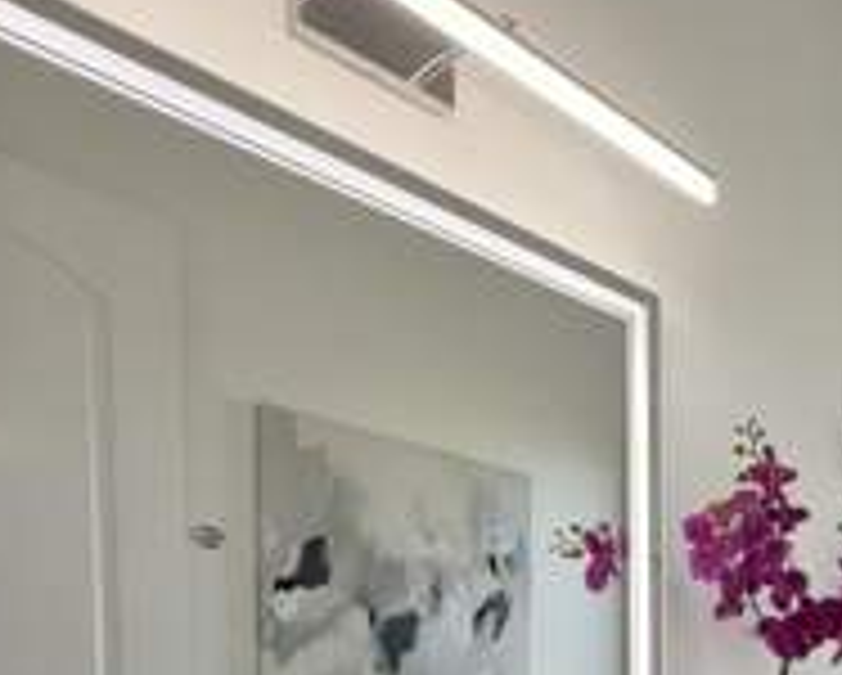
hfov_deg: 40.5
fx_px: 873
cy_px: 745
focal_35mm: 35
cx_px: 946
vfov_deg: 35.9
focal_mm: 2.22
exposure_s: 1/207
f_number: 2.2
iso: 64
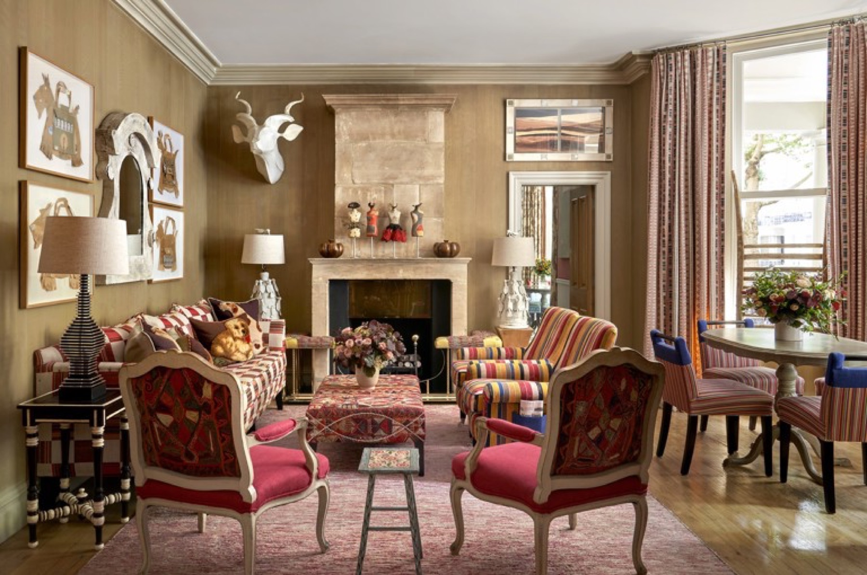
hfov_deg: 73.8
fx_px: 577
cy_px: 288
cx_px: 434
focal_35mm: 24
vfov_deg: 53.0
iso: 100
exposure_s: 10
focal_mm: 24
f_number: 16
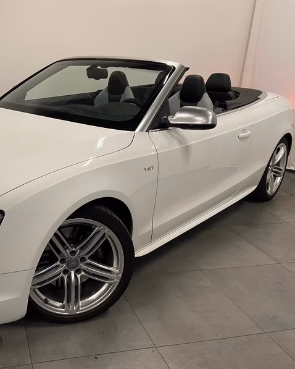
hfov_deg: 41.5
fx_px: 371
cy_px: 184
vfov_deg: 52.8
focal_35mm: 34
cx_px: 59
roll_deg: -1.1
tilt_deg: -19.4
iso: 100
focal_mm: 4.25
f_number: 1.8
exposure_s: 1/50
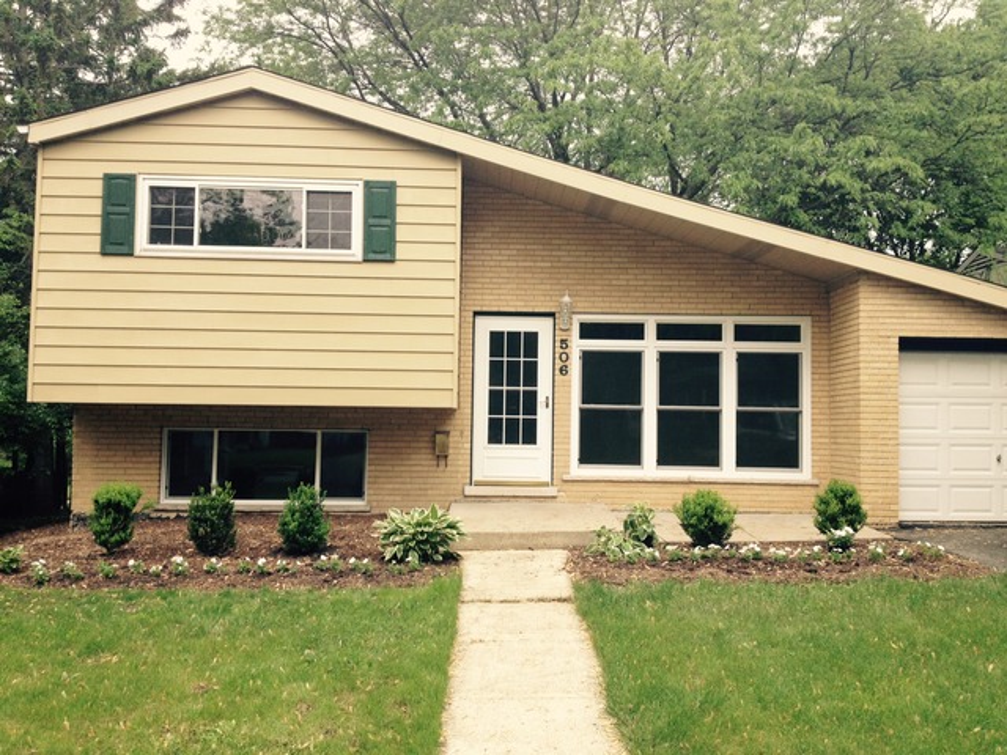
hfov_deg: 52.6
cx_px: 504
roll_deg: -2.5
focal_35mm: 35
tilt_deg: +4.0
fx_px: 1018
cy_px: 378
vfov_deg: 40.7
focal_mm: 4.28
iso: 50
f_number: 2.4
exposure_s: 1/332
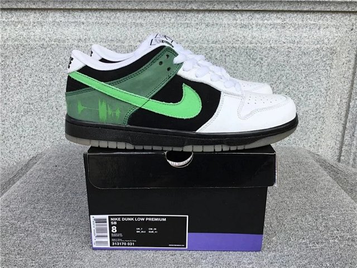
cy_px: 134
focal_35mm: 31
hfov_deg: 58.4
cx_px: 178
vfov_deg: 45.4
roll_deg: +0.1
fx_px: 320
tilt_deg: -18.8
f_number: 2.4
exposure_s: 1/273
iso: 25
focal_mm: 3.3
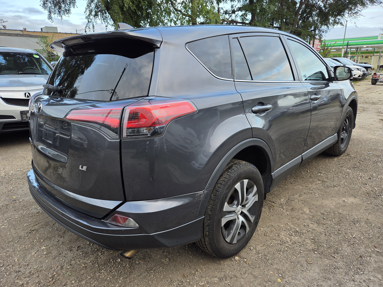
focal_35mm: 23
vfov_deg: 58.9
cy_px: 144
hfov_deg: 73.9
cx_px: 192
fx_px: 254
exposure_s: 1/180
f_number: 1.8
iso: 40
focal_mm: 5.4
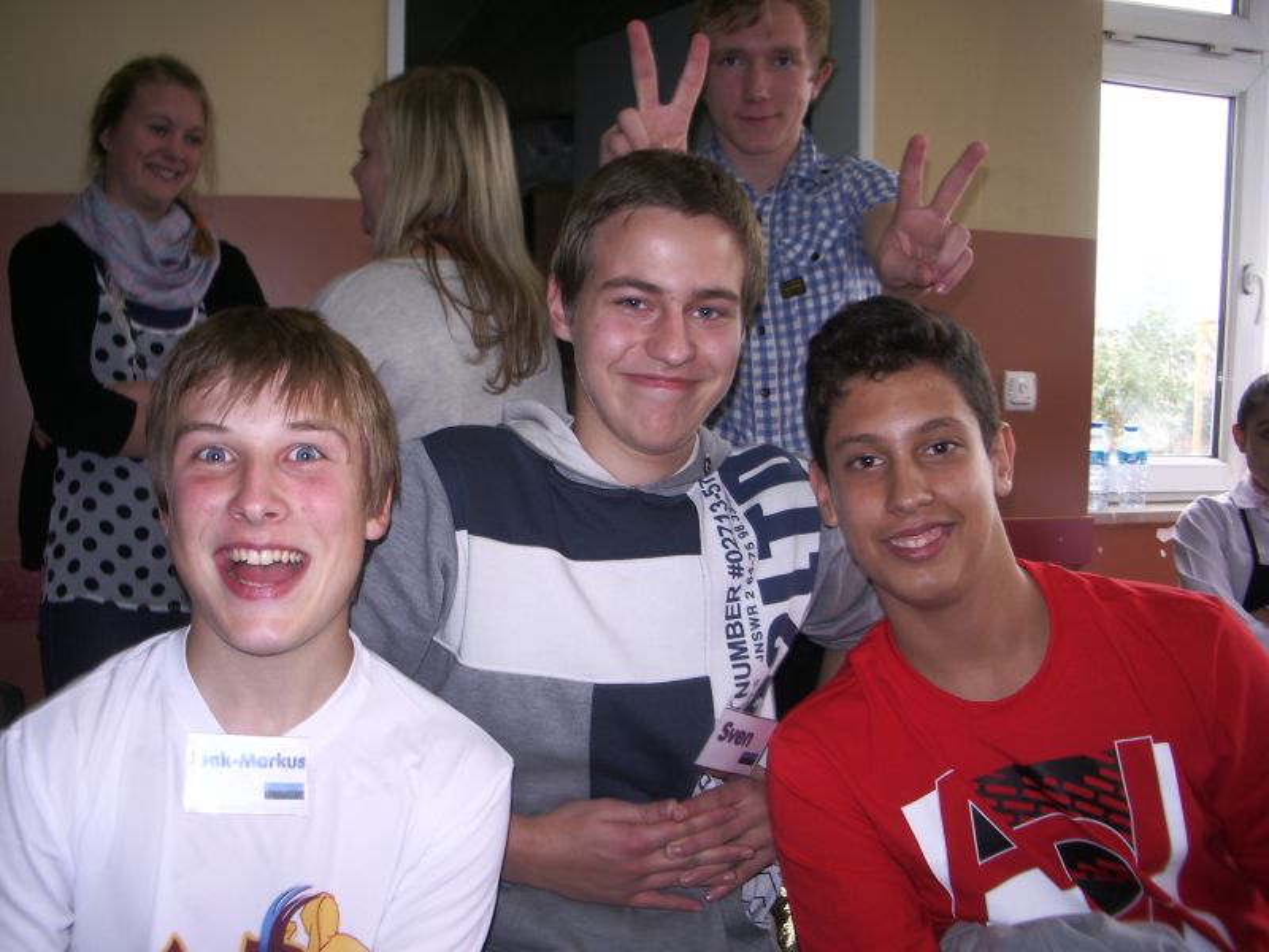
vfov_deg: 40.7
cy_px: 476
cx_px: 634
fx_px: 1283
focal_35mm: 35
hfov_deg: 52.6
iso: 50
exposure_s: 1/40
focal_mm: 5.8
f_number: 2.6
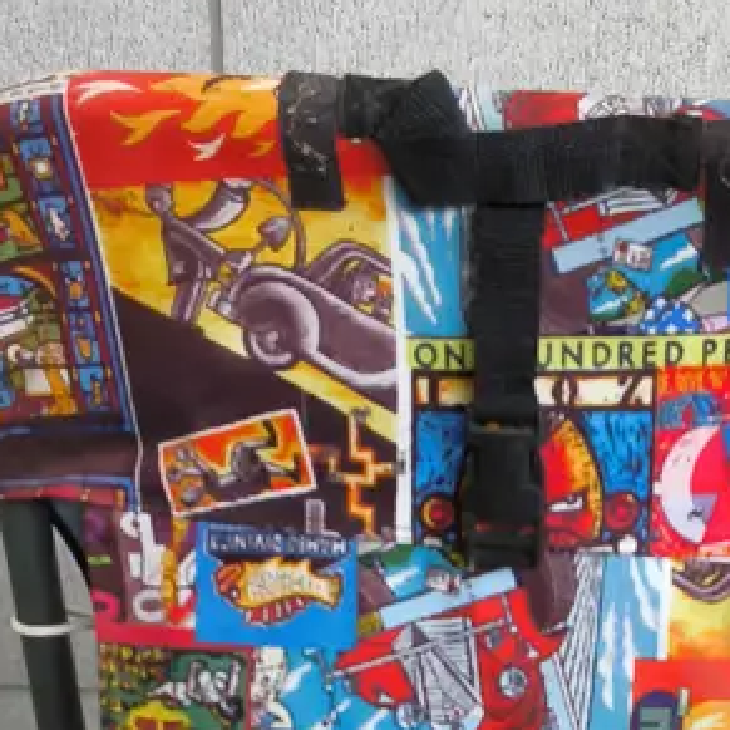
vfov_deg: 19.5
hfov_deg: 20.4
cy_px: 863
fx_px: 2004
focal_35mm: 84
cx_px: 592
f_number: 2
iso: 125
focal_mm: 2.87
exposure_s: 1/100
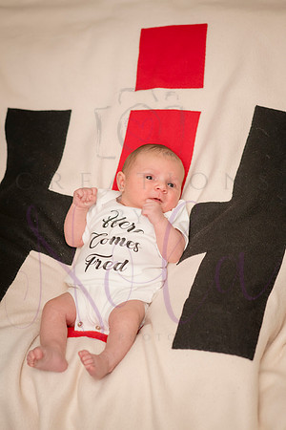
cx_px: 143
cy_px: 215
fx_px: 1013
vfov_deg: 23.9
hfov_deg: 16.1
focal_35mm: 85
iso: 800
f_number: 4
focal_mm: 85
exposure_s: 1/250
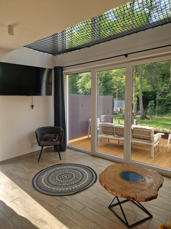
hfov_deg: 58.9
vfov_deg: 73.9
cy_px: 114
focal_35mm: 23
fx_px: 151
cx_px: 86
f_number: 1.8
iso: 50
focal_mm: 5.4
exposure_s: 1/180
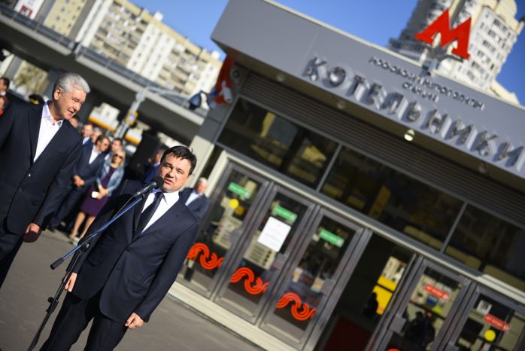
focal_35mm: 70
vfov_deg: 19.5
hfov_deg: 28.8
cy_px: 176
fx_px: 1021
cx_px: 262
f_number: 2.8
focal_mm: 70
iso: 250
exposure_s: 1/5000
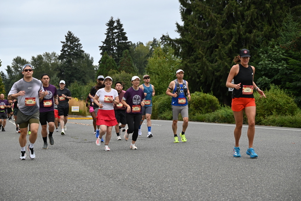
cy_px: 100
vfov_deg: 15.0
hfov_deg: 22.4
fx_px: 761
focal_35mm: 91
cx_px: 150
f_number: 6.3
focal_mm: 91
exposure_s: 1/200
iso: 400
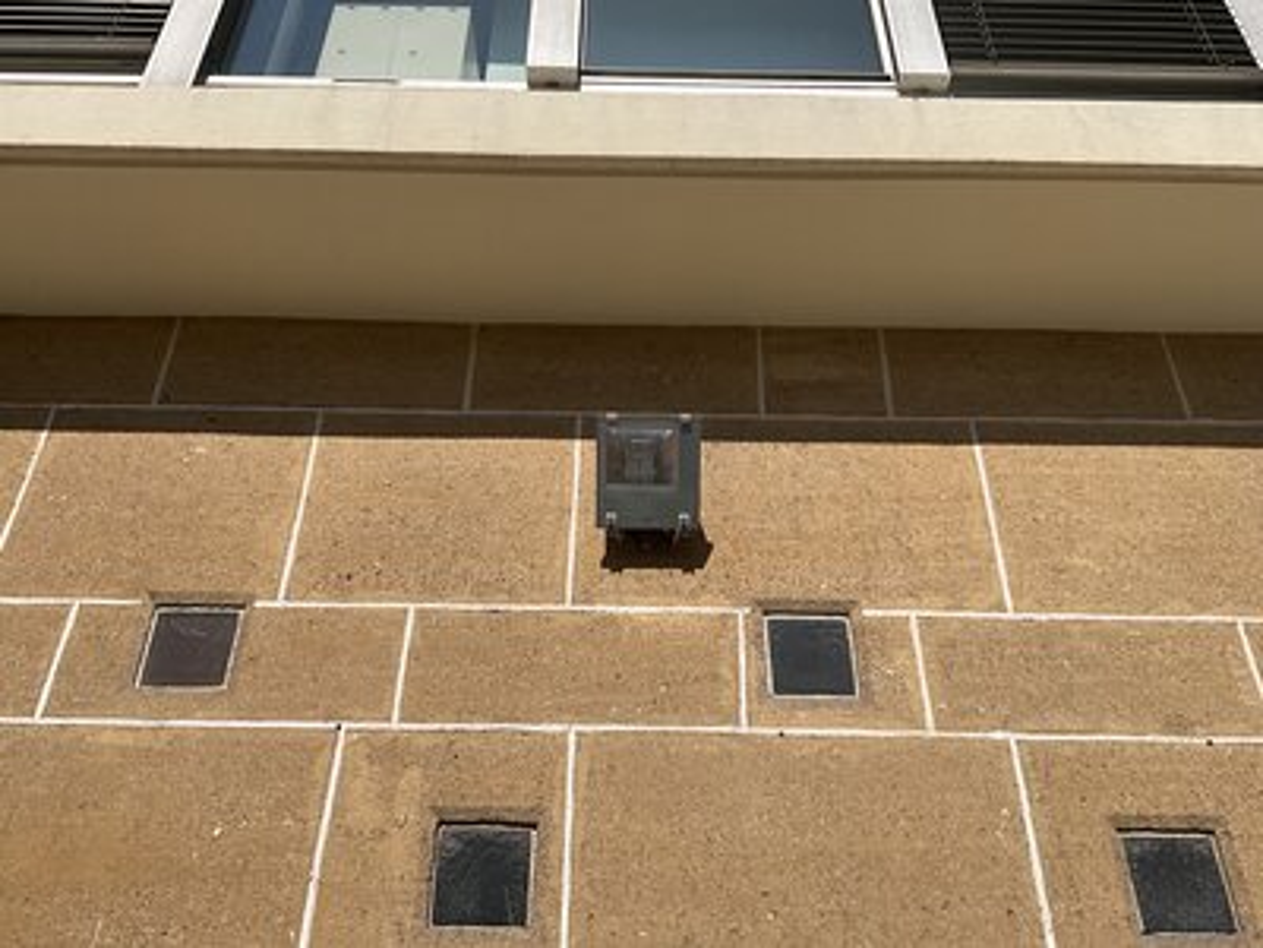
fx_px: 1058
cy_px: 474
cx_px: 632
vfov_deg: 48.2
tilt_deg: +33.1
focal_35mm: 29
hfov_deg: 61.7
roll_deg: -0.6
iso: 25
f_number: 1.8
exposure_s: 1/3788
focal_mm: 3
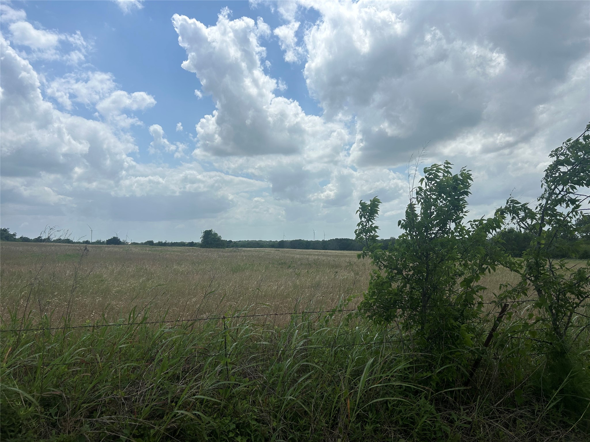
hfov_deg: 67.3
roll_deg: +0.4
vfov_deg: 53.1
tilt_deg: +2.4
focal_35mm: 26
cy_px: 221
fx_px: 443
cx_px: 295
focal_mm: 5.7
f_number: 1.5
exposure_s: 1/10309
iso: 50
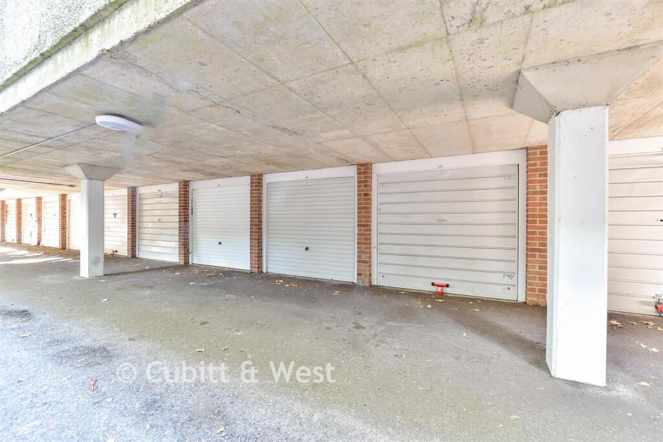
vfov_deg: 77.3
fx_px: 276
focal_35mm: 15
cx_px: 332
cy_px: 221
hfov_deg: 100.4
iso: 160
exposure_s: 1.6
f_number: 8
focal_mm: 10
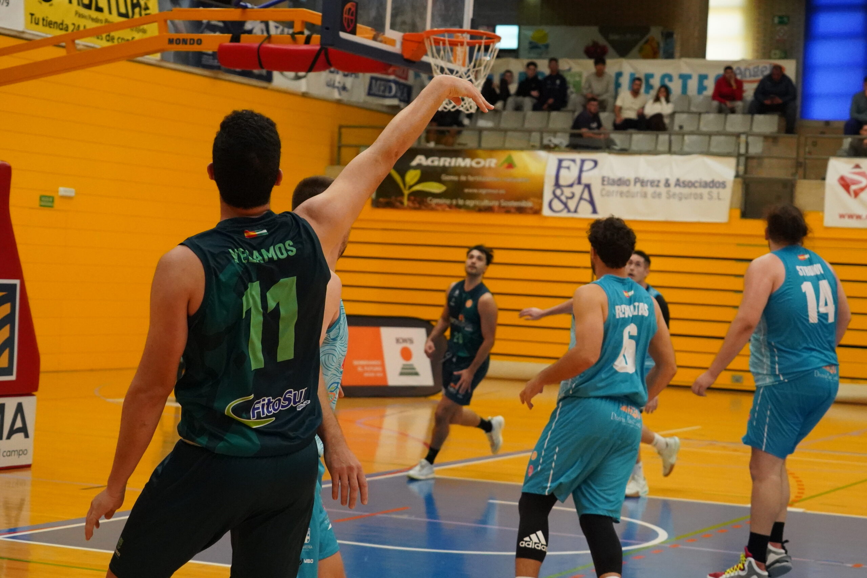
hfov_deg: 31.9
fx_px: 1517
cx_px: 434
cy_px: 289
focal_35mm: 63
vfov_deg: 21.6
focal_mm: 63
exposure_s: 1/2000
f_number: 5
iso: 10000
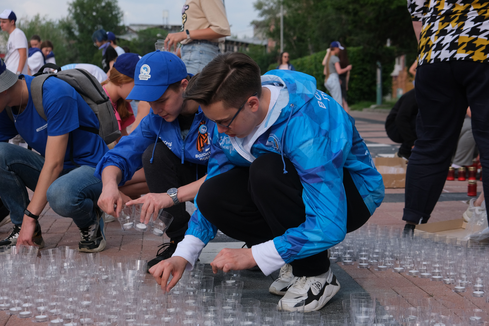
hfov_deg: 25.7
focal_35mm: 79
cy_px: 163
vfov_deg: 17.3
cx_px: 244
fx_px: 1073
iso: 320
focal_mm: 52.7
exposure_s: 1/500
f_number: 5.6
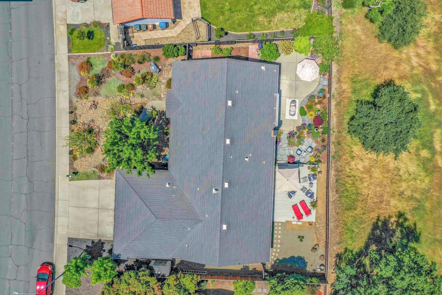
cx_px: 221
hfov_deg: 63.7
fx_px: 356
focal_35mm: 29
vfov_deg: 45.0
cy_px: 144
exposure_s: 1/640
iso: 100
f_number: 5.6
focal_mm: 10.26
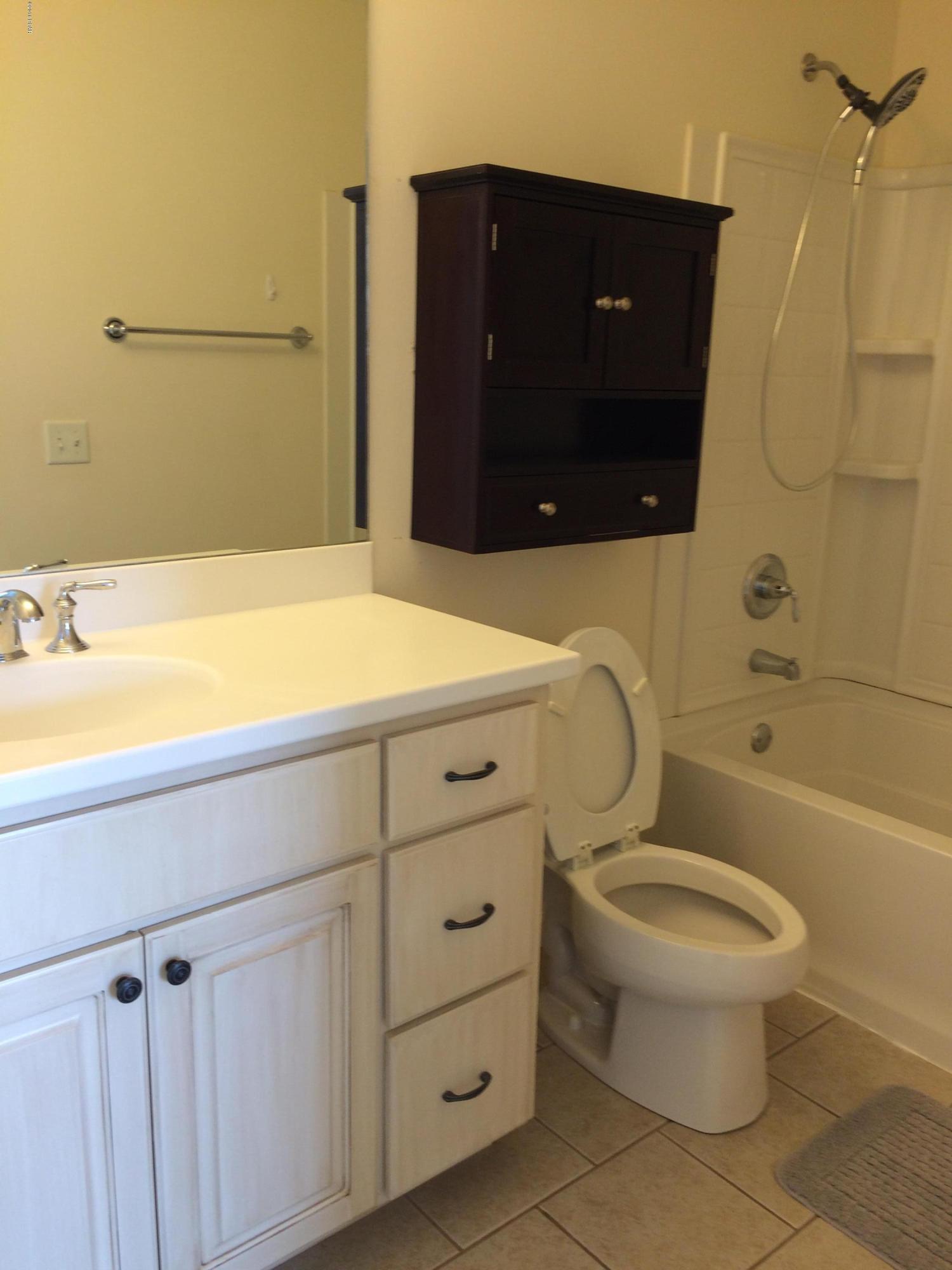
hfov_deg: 48.2
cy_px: 635
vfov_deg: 61.7
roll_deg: -1.2
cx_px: 476
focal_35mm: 29
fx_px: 1063
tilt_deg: -14.2
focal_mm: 4.15
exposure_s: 1/30
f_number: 2.2
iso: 50
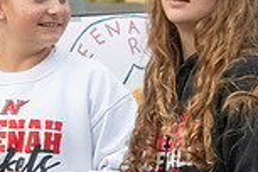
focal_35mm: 439
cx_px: 76
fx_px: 3146
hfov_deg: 4.7
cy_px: 105
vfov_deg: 3.1
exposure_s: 1/1000
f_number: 11
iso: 3200
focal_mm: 116
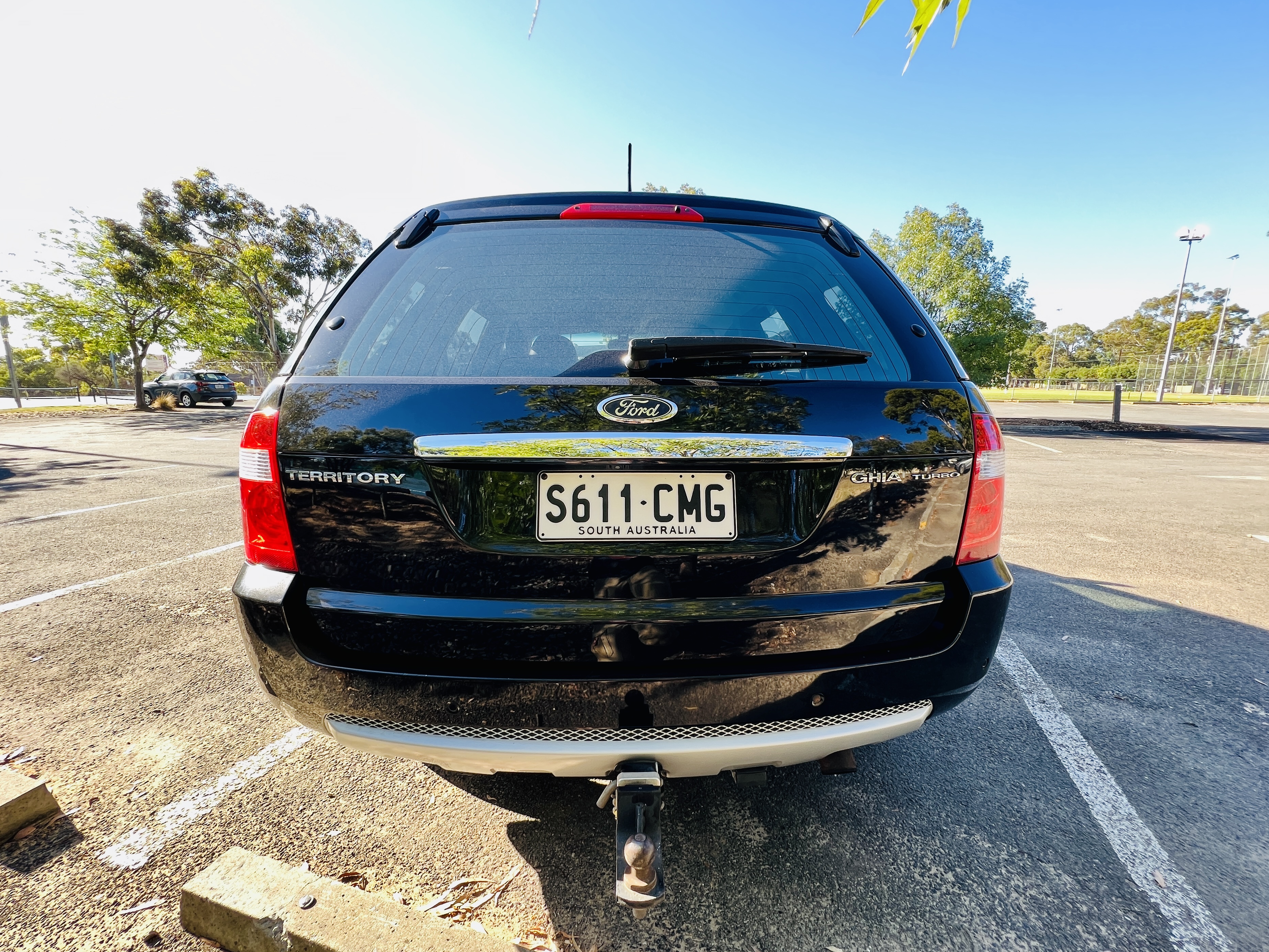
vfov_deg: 85.6
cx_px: 648
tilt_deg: -10.9
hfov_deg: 102.0
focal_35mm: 14
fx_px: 513
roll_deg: -1.5
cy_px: 495
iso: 32
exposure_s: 1/124
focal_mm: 1.57
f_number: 1.8
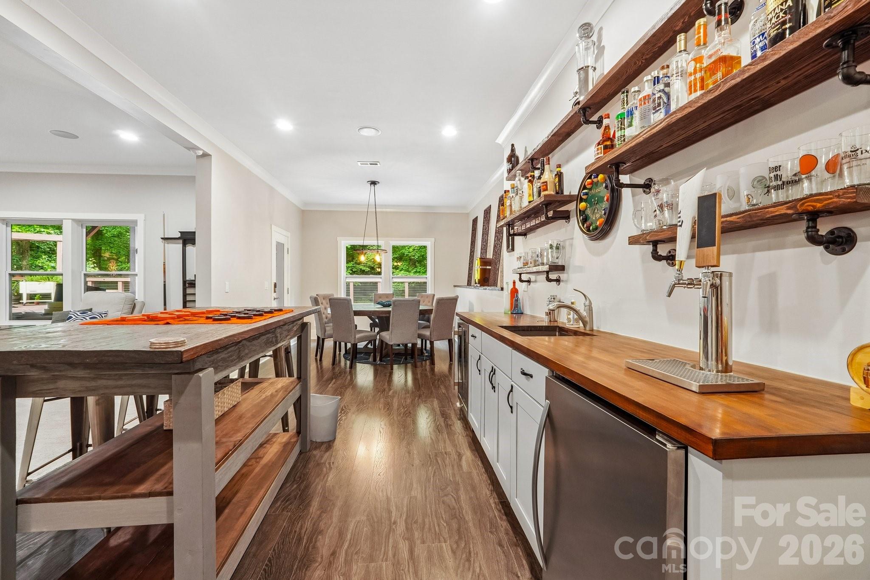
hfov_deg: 100.4
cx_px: 435
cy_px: 290
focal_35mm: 15
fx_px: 362
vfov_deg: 77.3
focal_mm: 10
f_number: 8
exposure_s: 1/3.33
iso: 400
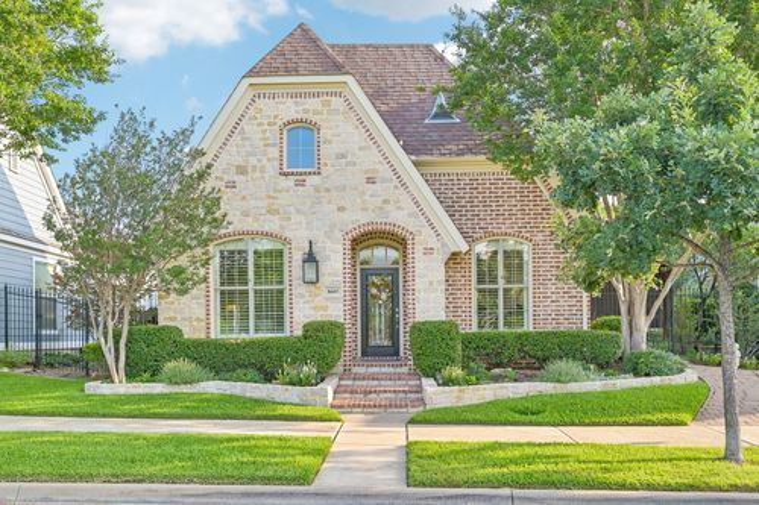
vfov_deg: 46.4
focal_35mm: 28
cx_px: 380
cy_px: 252
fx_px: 590
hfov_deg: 65.5
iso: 400
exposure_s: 1/200
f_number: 8
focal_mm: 28
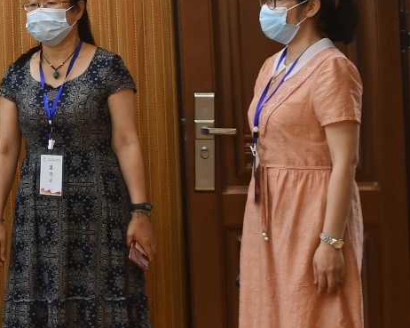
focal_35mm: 139
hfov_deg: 12.5
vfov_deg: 11.0
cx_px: -355
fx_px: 1686
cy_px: 18
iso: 560
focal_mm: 24
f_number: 2.8
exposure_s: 1/250
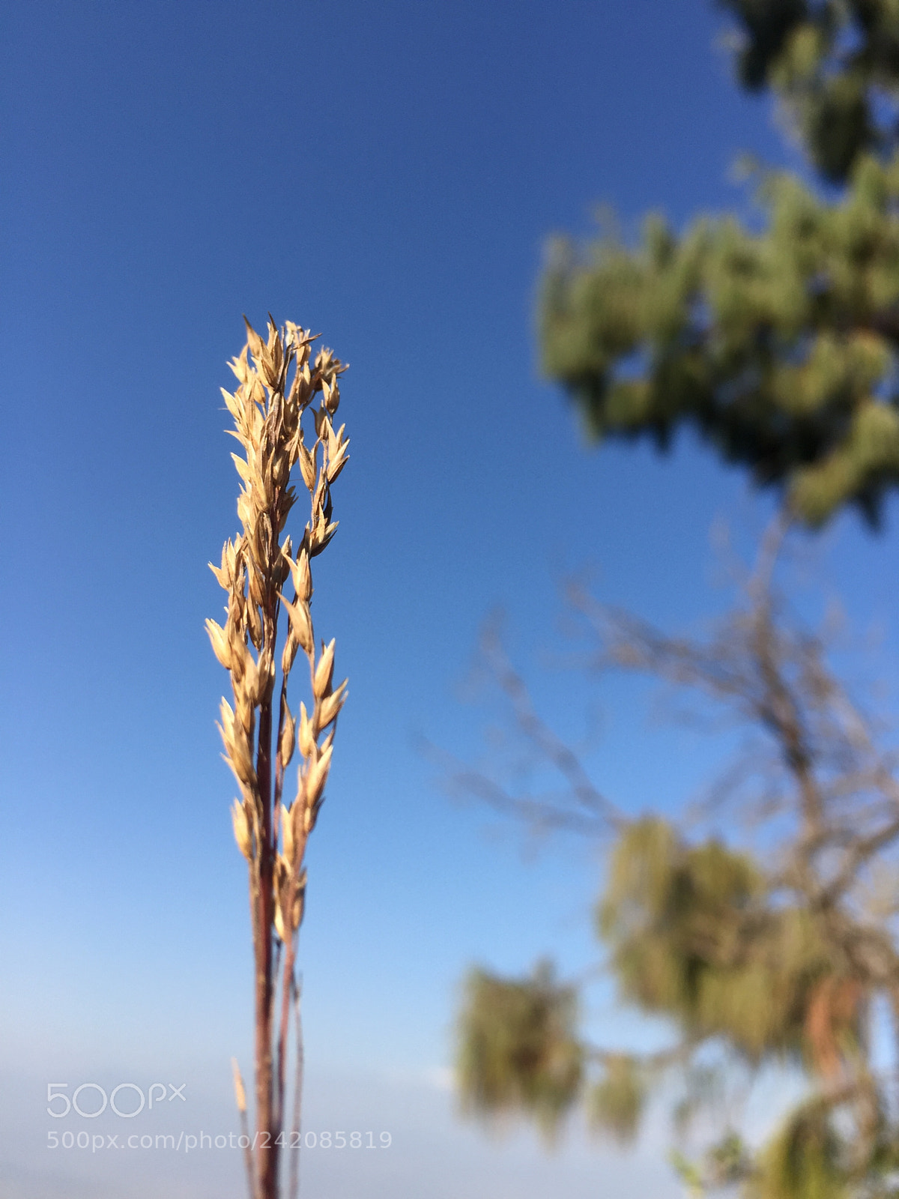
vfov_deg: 61.7
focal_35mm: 29
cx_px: 450
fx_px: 1004
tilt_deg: +27.6
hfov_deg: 48.2
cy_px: 600
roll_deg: -7.7
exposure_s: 1/1582
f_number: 2.2
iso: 32
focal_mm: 4.15
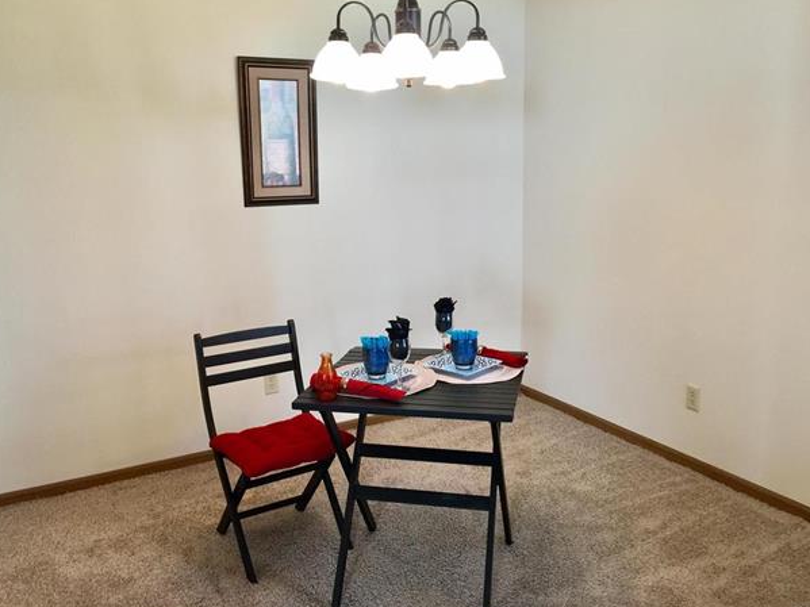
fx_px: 725
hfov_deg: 58.4
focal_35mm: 31
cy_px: 296
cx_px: 402
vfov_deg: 45.4
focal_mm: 4.15
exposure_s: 1/30
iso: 50
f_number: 2.2
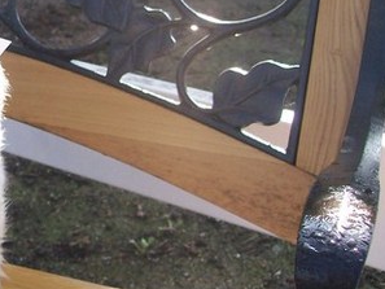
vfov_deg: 15.9
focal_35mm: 93
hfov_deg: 19.7
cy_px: 92
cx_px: -86
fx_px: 1035
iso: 80
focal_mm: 6
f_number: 2.7
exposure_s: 1/460
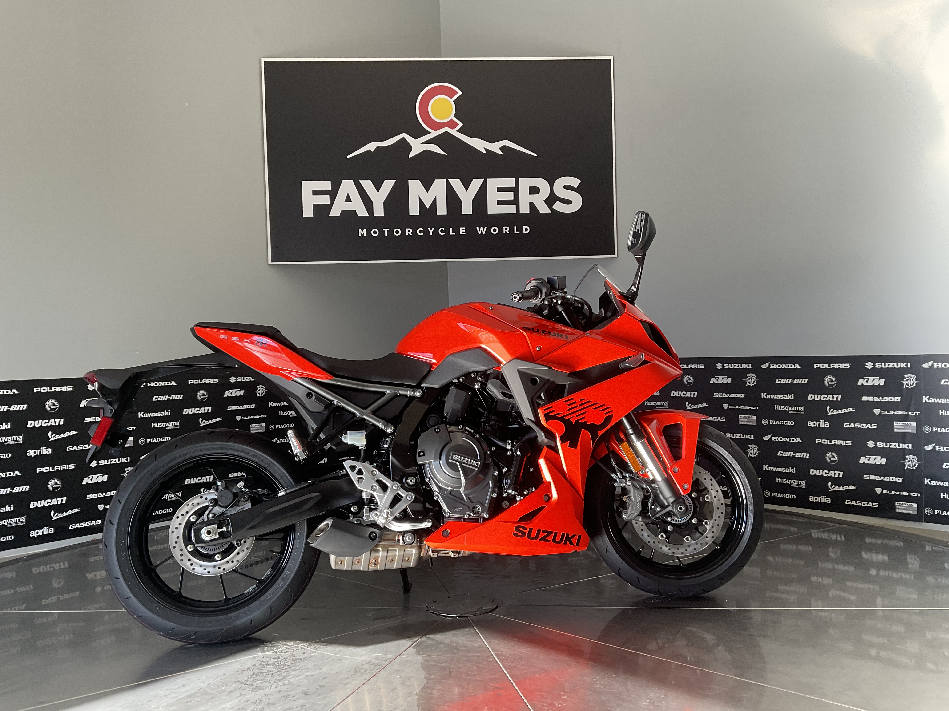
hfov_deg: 61.7
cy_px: 356
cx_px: 474
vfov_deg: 48.2
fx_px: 795
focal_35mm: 29
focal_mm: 3
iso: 32
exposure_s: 1/122
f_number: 1.8
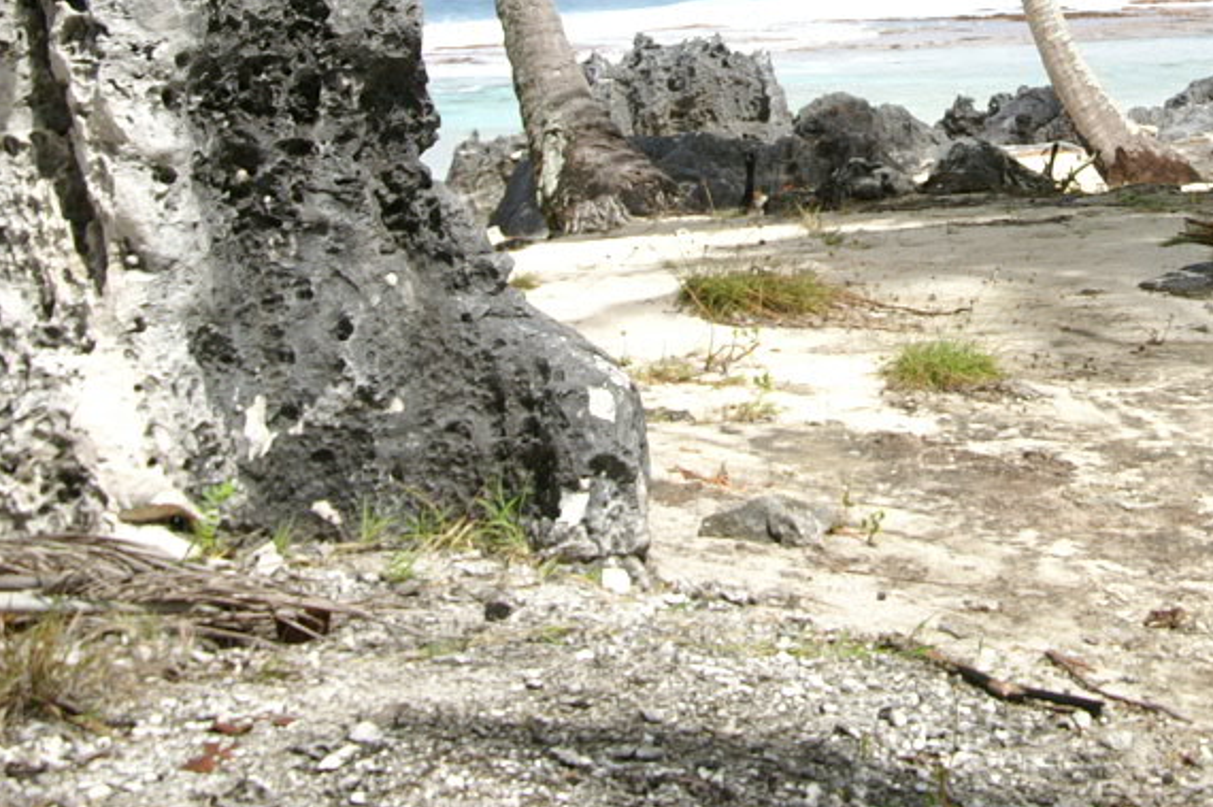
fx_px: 2929
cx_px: 1053
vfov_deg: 15.4
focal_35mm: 87
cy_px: -11
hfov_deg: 22.9
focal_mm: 22
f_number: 7.1
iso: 100
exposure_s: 1/300
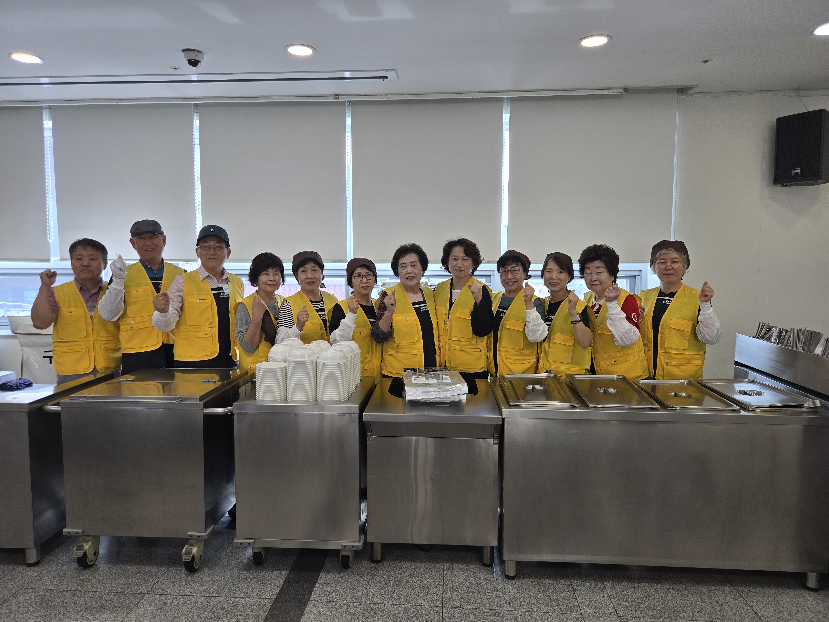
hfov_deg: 73.9
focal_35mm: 23
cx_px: 414
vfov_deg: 58.9
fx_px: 551
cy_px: 311
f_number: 1.8
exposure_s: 1/120
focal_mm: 5.4
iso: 32
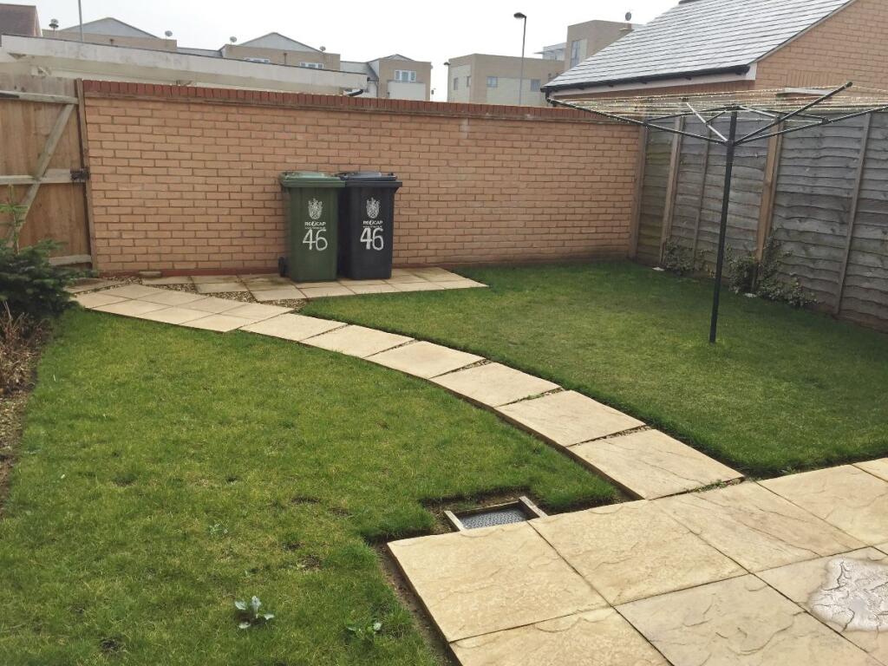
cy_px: 333
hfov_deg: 61.7
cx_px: 444
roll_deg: -1.0
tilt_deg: -13.1
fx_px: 744
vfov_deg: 48.2
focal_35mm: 29
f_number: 2.2
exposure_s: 1/1522
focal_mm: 4.15
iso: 32
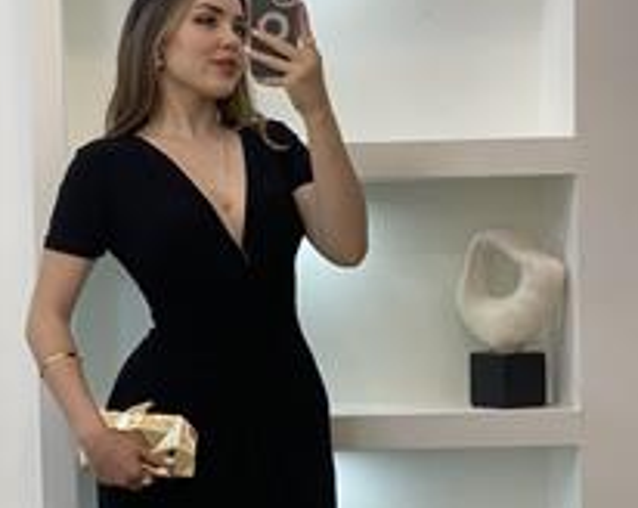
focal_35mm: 102
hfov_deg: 18.8
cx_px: 201
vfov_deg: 14.9
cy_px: 472
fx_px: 1922
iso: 80
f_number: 2
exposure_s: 1/100
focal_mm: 6
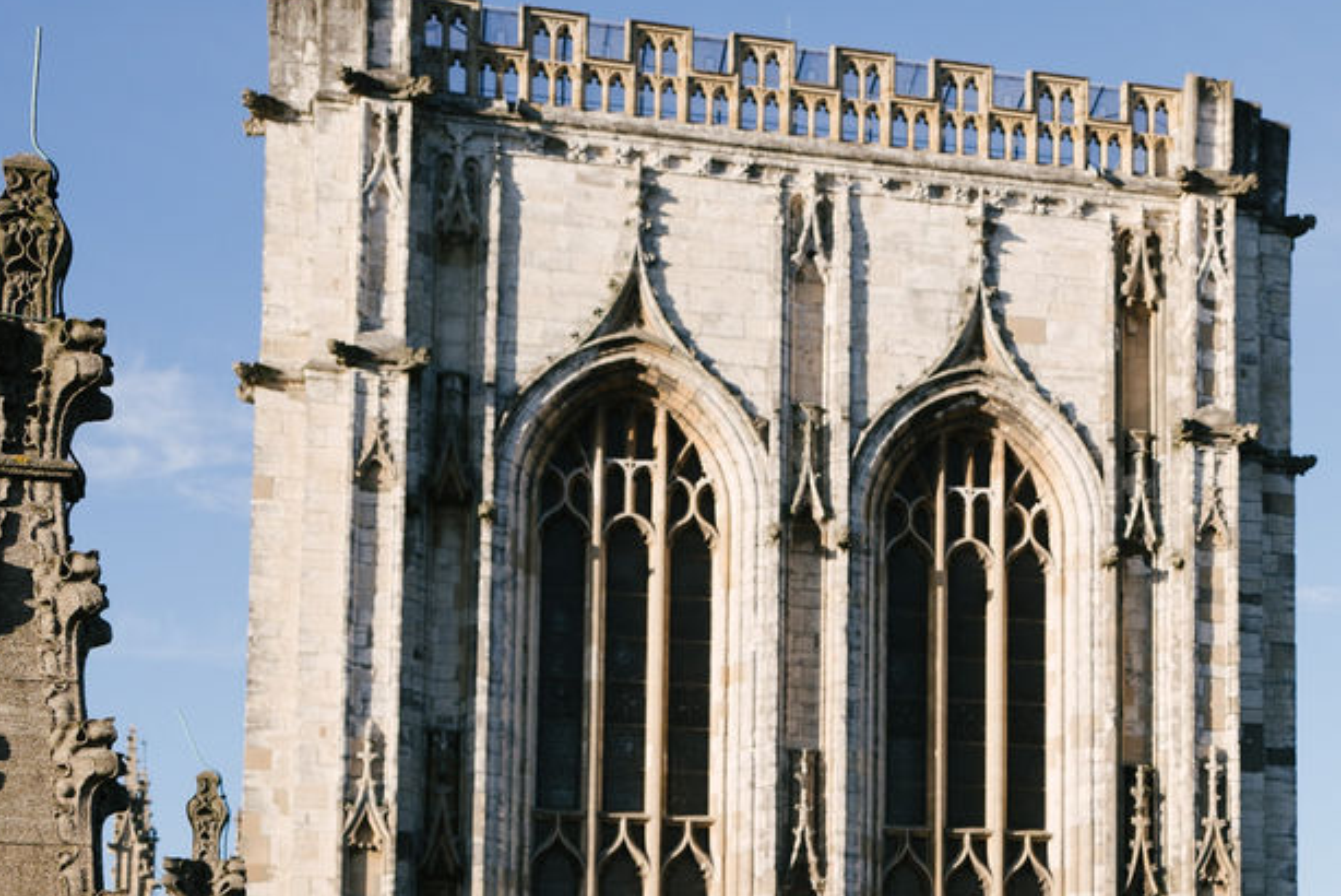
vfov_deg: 18.3
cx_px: 1315
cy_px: 854
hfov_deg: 26.3
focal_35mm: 73
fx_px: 2720
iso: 100
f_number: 4.5
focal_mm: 35
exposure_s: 1/250
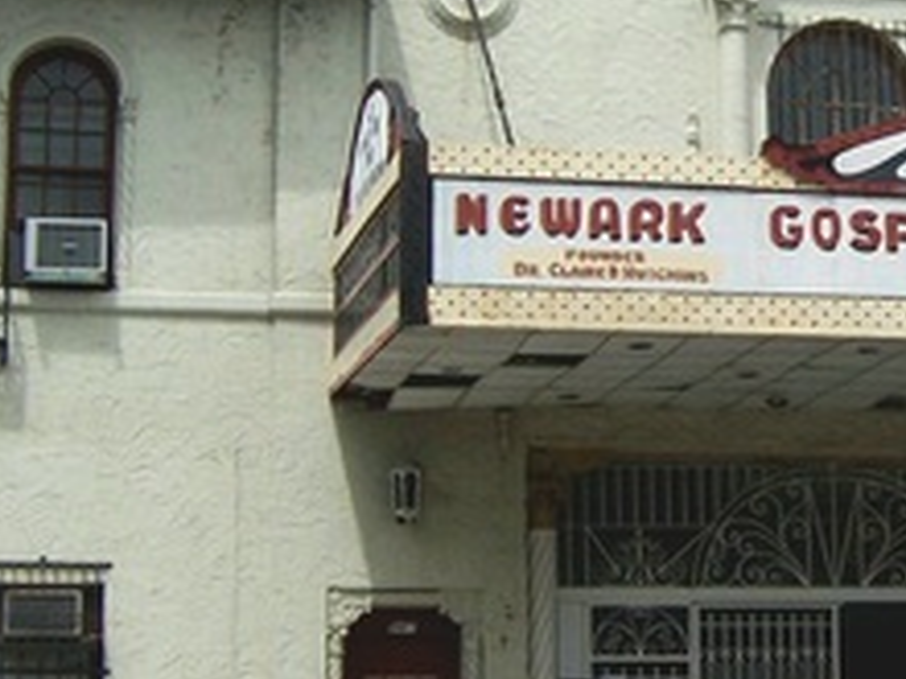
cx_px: 750
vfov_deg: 15.4
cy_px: 230
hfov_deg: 20.2
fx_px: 2513
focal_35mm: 96
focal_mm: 5.5
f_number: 4
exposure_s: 1/1000
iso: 80
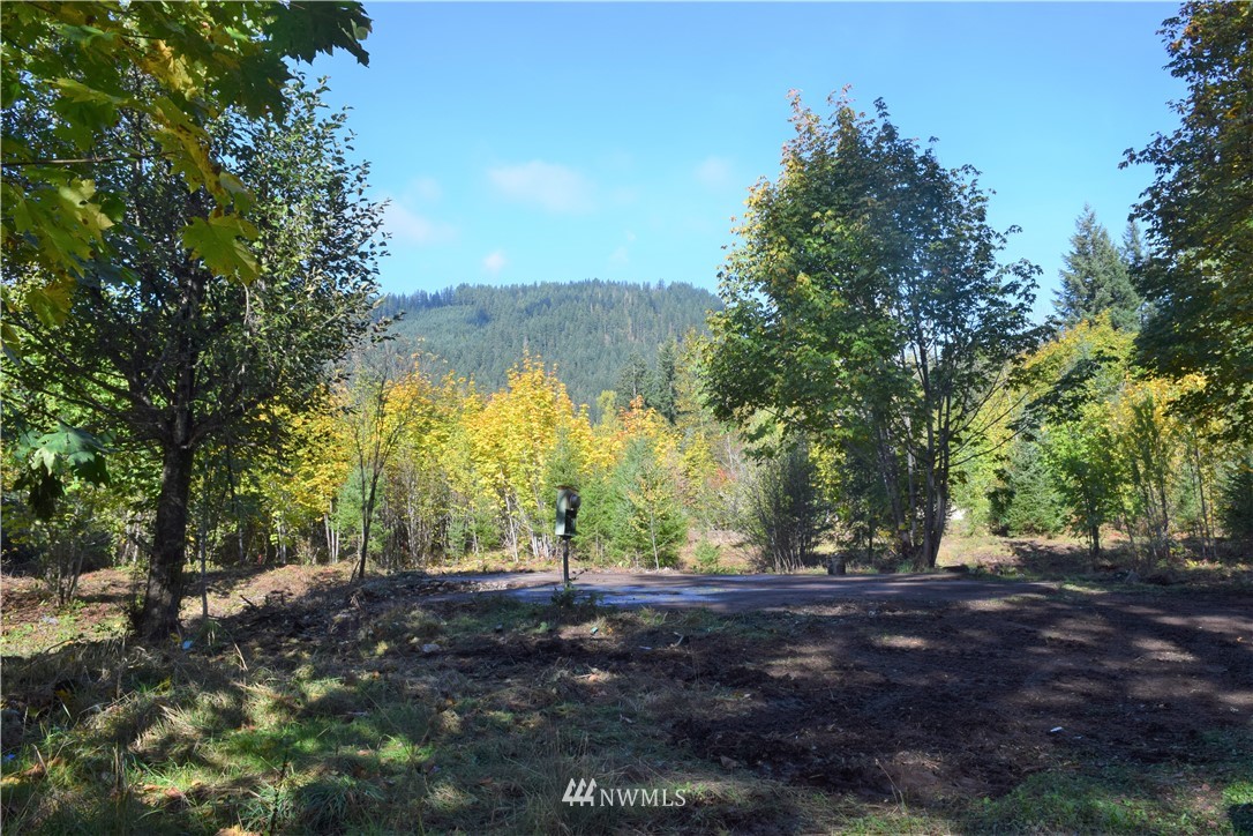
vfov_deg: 47.9
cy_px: 418
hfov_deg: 67.4
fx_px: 940
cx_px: 626
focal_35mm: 27
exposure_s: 1/250
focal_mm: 18
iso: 400
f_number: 10
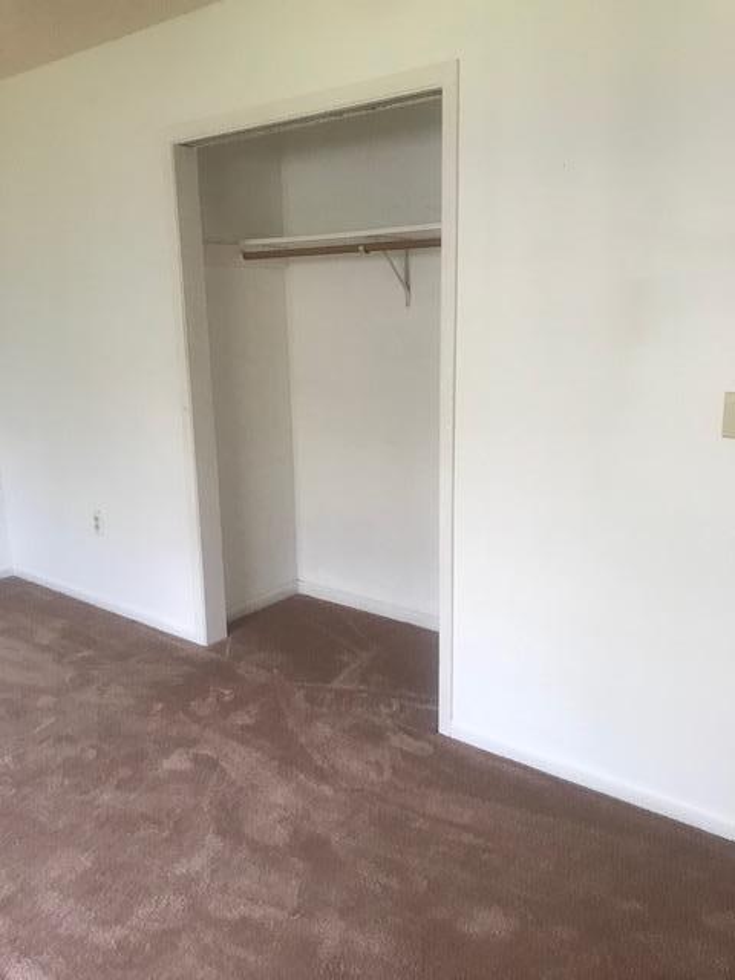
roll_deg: +1.6
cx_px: 368
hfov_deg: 49.7
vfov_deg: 63.4
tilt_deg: -12.9
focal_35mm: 28
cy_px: 490
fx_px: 793
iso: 40
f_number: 1.8
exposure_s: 1/30
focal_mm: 3.99
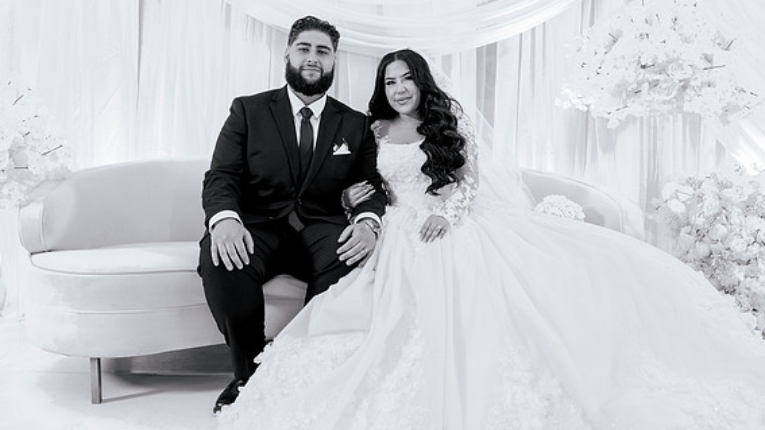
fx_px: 609
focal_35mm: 30
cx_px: 385
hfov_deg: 64.3
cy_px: 195
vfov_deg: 38.9
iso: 800
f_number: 2.8
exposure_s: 1/160
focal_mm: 28
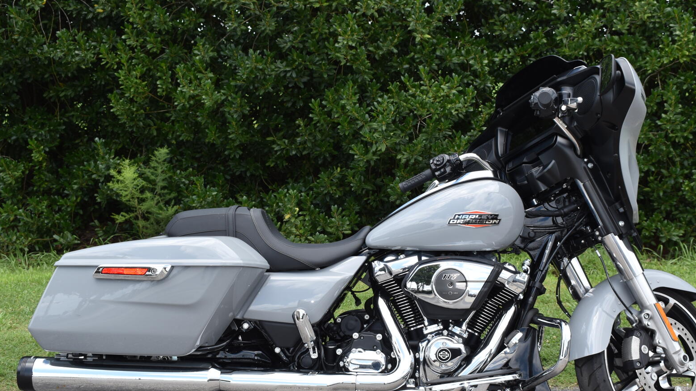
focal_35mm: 55
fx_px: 1009
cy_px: 227
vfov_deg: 21.9
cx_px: 376
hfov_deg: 38.0
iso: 100
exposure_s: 1/200
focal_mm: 27
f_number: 7.1
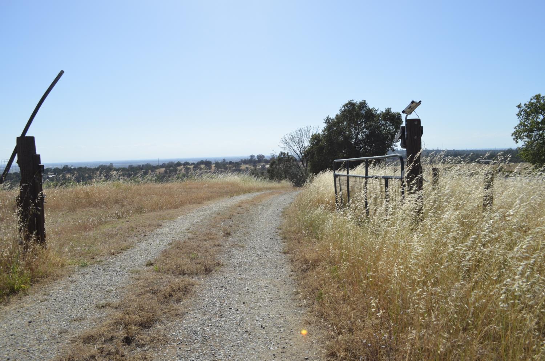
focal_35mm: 30
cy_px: 180
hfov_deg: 62.0
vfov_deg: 43.4
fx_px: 453
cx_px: 272
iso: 400
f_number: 8
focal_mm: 20
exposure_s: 1/2000
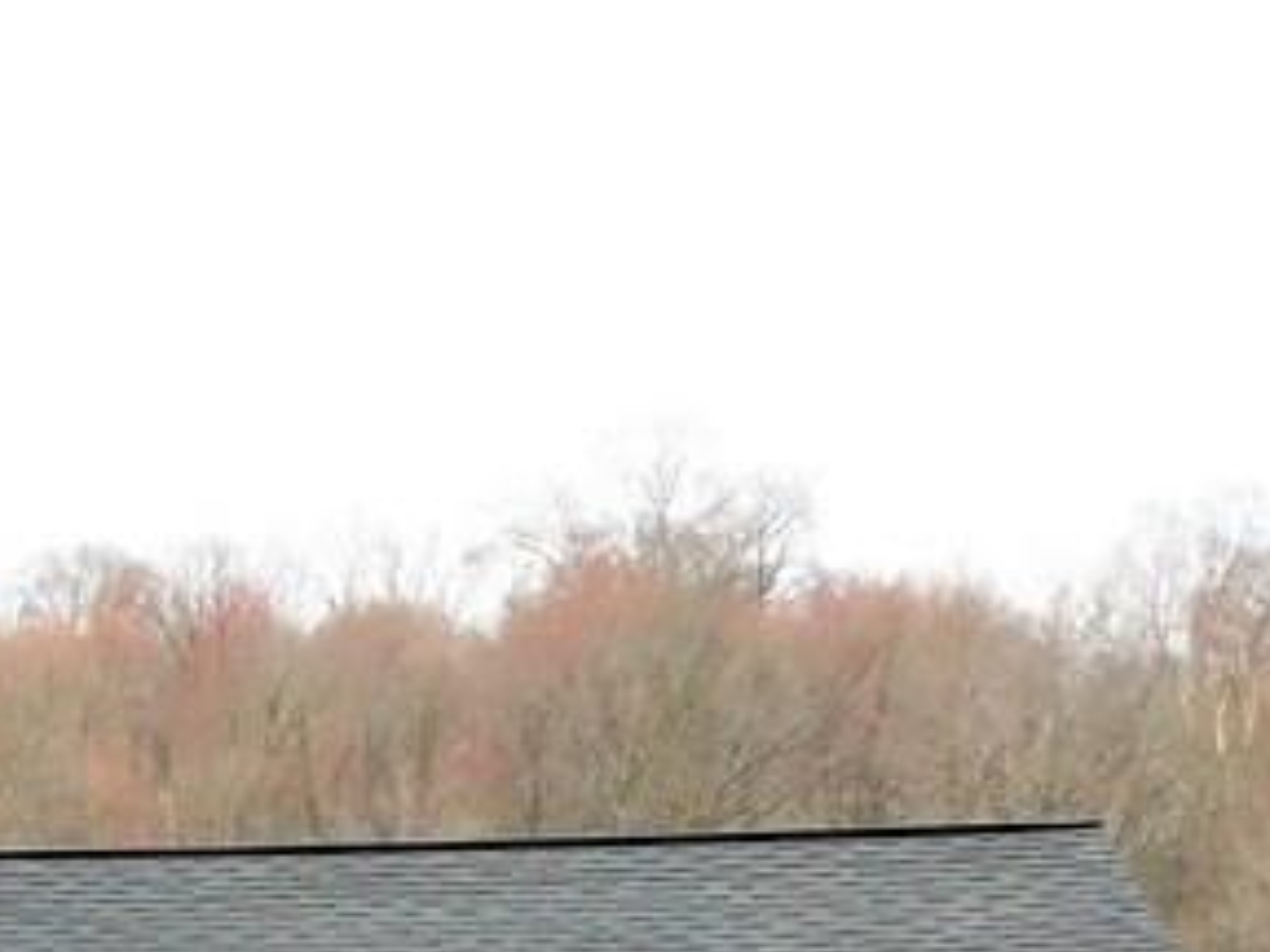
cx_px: -758
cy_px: 1203
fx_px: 5870
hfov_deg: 11.7
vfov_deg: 9.1
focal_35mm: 160
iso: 125
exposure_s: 1/640
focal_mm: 8
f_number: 3.7
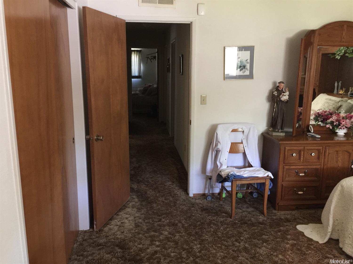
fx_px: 296
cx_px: 176
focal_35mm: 29
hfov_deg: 61.7
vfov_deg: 48.2
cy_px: 132
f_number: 2.2
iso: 125
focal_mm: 4.15
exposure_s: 1/8
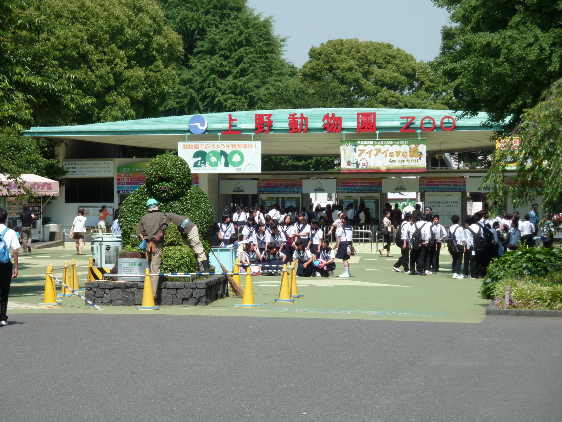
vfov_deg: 12.5
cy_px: 211
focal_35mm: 119
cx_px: 281
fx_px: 1932
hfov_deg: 16.6
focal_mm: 19.5
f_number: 4.4
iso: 80
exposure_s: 1/400
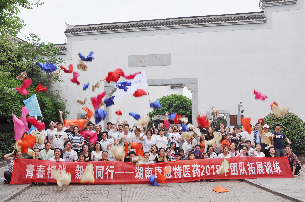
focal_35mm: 33
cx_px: 152
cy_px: 101
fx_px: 279
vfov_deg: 39.9
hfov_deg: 57.3
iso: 200
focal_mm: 22
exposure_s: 1/50
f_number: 6.3
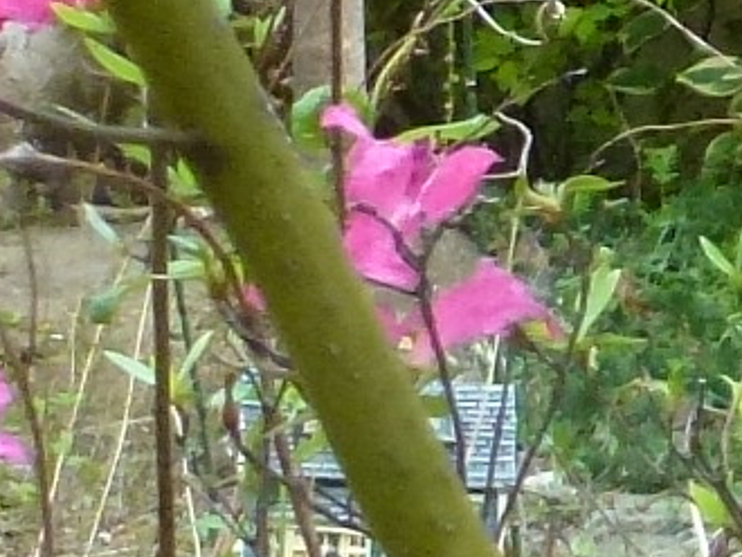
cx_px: 1650
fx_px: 3990
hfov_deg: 9.6
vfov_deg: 8.0
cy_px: 186
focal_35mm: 186
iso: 400
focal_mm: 4.3
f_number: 3.3
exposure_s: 1/125
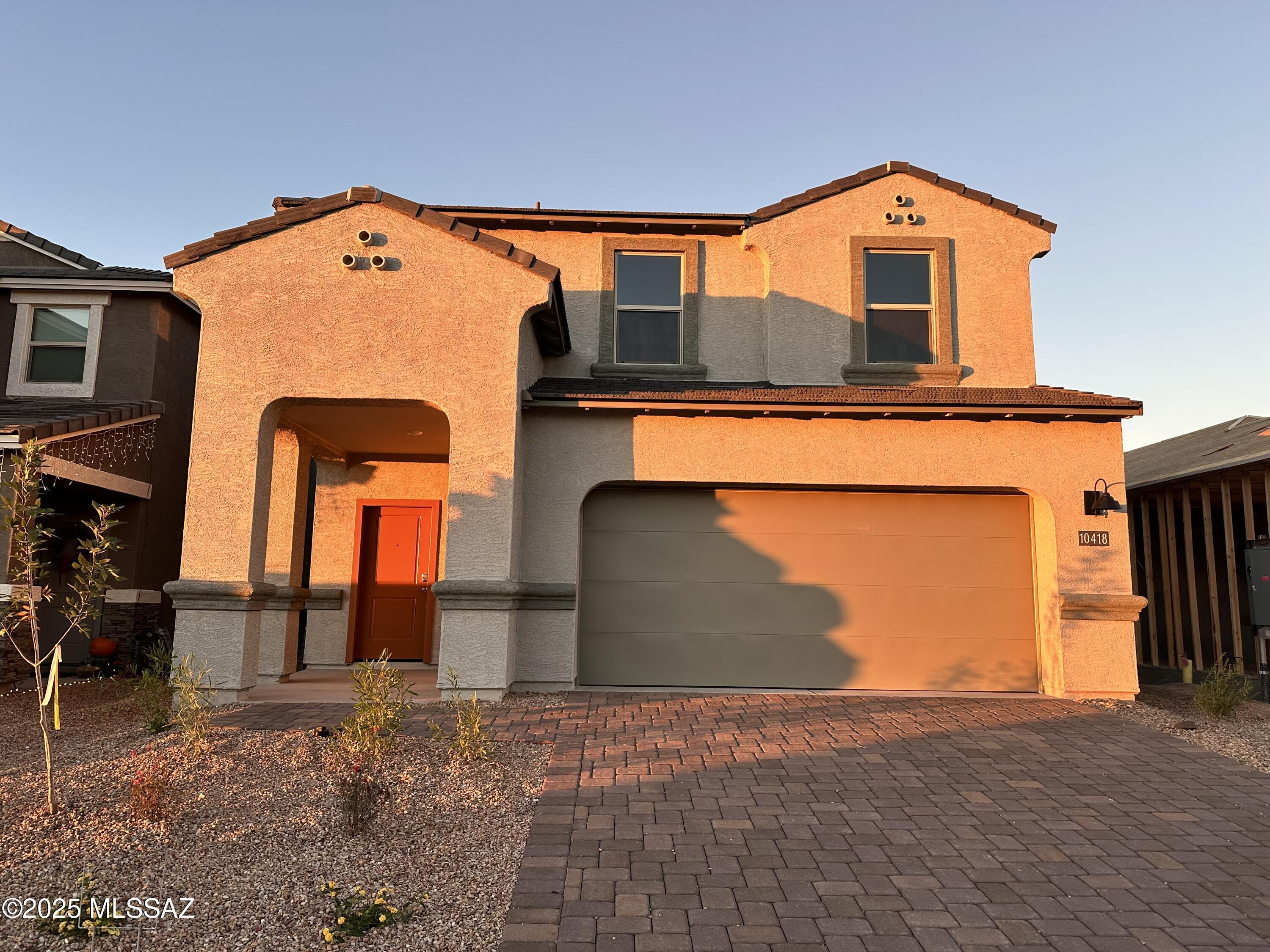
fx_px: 881
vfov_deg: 56.8
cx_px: 635
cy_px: 476
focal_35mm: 24
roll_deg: -0.9
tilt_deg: +8.0
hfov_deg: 71.6
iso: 80
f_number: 1.78
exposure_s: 1/264
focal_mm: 6.86
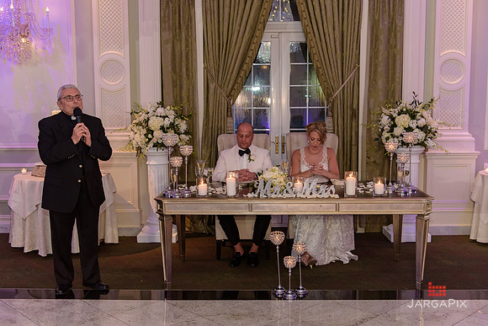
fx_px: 569
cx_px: 244
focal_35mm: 42
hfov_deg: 46.4
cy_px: 163
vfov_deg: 31.9
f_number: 3.2
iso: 1600
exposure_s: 1/125
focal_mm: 42
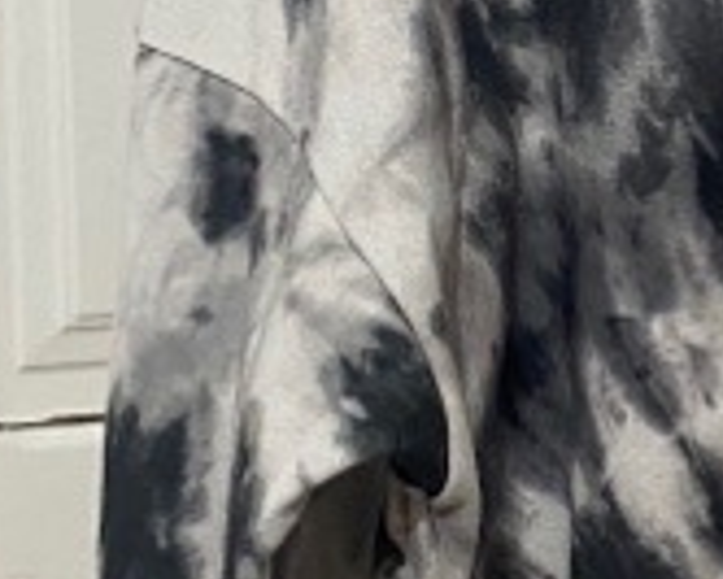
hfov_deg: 12.1
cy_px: 78
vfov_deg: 10.1
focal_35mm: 153
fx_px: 3276
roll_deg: +1.0
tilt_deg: -1.5
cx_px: 1010
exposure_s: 1/50
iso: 250
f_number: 1.8
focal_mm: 4.25
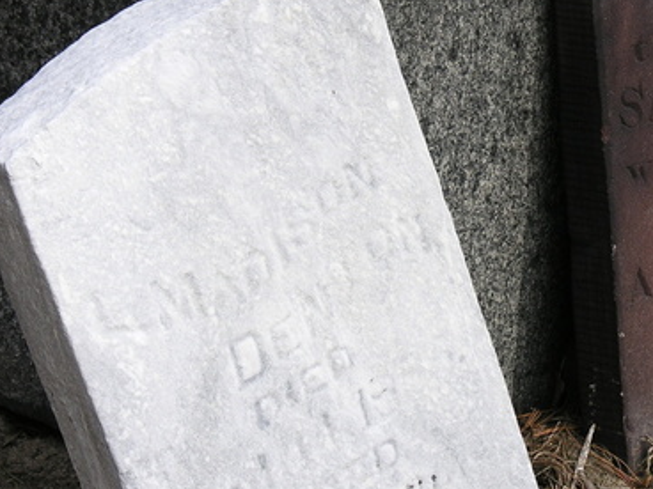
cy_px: 191
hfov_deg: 8.8
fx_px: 4226
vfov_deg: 6.6
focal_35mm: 224
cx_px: 578
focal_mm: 26.5
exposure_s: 1/229
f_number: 3.7
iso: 50
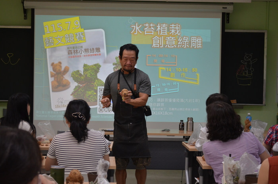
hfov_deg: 24.7
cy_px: 92
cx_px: 139
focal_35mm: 82
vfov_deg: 16.5
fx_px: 636
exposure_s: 1/125
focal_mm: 55
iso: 800
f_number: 6.3
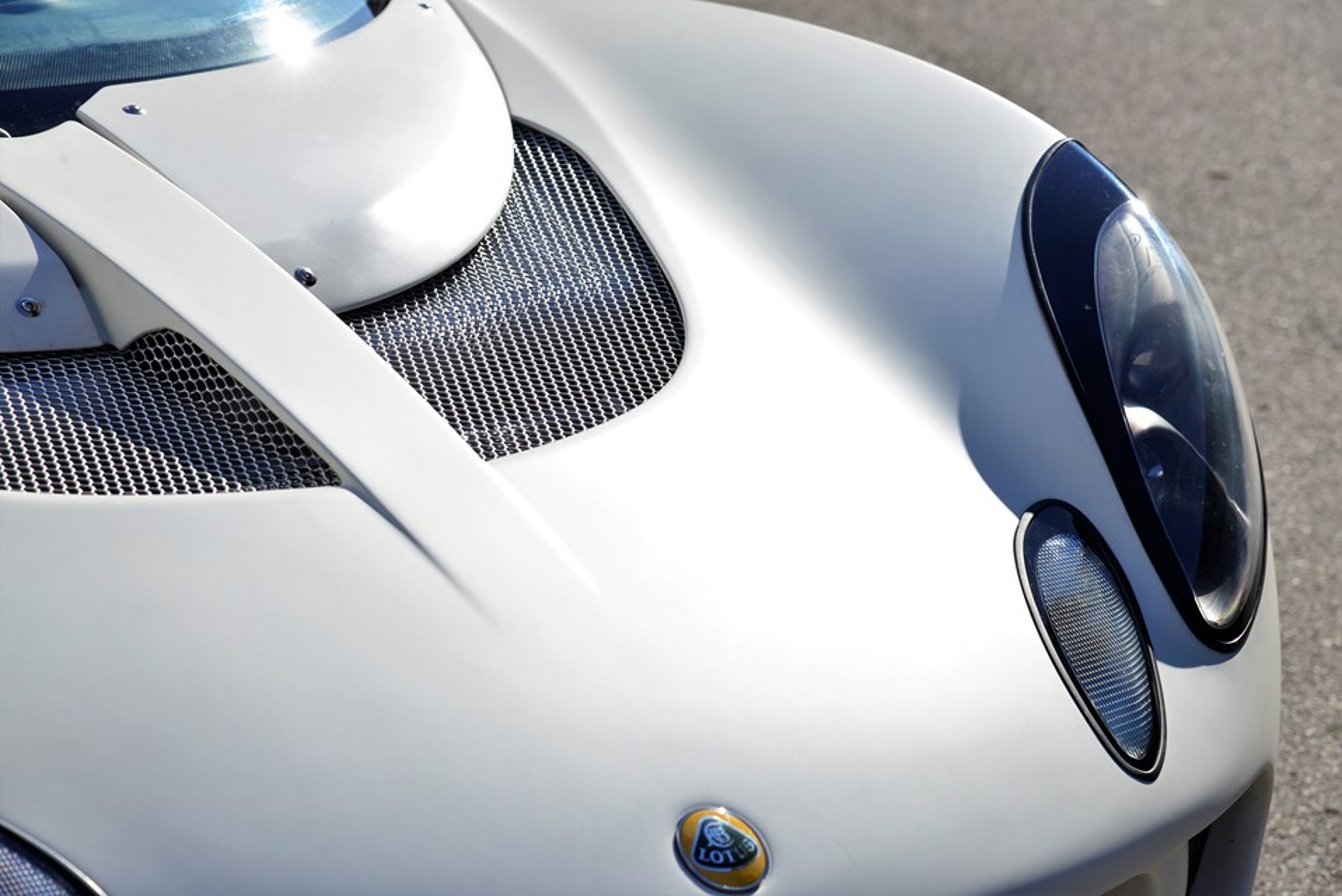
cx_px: 671
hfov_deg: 17.1
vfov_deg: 11.4
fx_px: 4476
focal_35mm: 120
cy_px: 448
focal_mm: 120
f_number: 8
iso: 100
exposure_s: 1/250
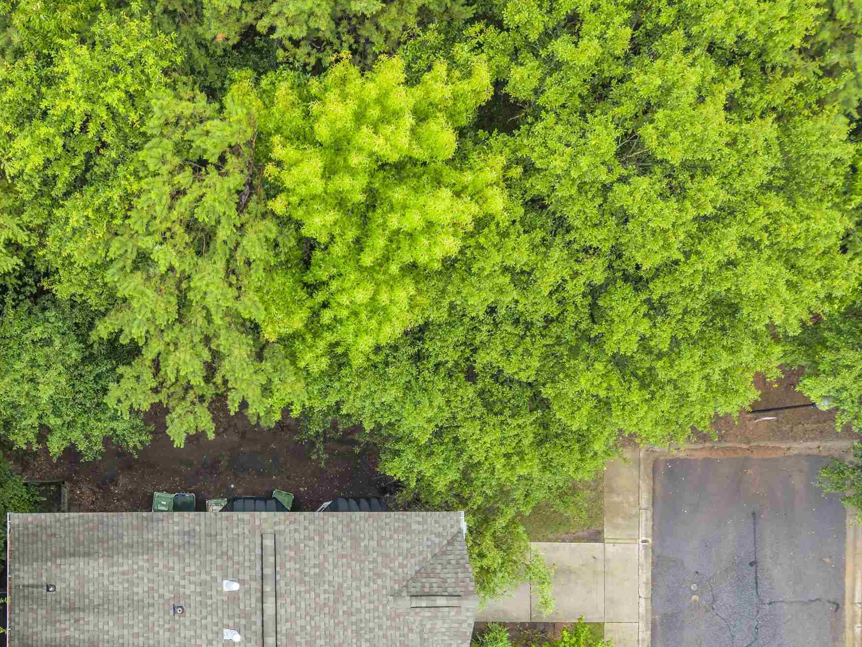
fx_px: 1046
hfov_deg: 43.1
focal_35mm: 42
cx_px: 194
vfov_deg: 33.2
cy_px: 531
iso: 140
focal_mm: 8.67
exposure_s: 1/200
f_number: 1.8
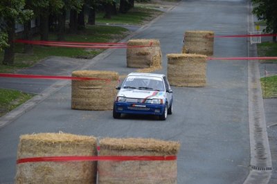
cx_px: 138
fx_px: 1960
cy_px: 92
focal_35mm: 255
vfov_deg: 5.4
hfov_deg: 8.1
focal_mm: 170
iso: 1600
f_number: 5
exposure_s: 1/160
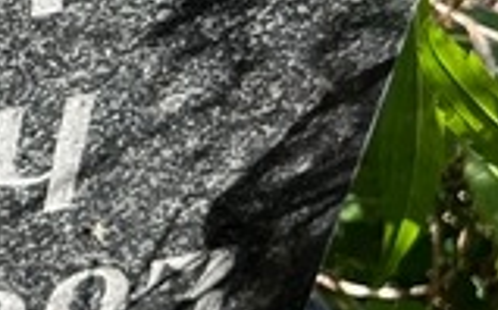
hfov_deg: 13.4
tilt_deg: -41.5
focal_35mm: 139
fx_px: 1885
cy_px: 56
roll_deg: +2.7
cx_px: -417
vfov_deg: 9.4
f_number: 1.5
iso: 50
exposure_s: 1/753
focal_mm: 5.7
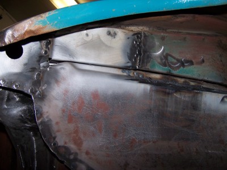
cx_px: 114
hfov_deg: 49.0
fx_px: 249
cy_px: 85
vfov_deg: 37.7
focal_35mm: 38
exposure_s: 1/60
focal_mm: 6.3
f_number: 2.8
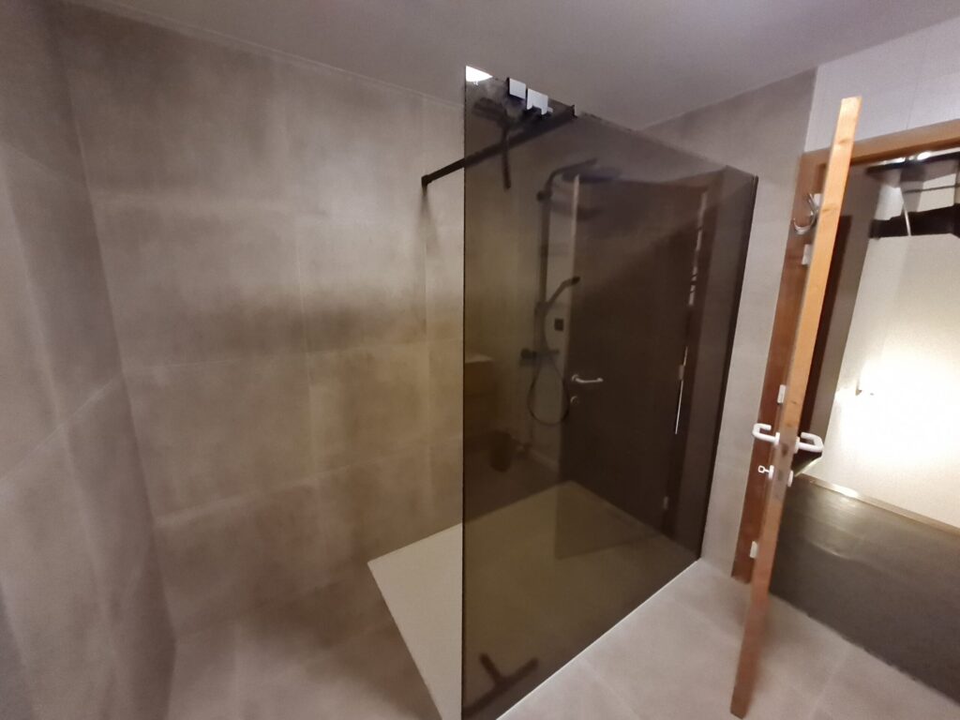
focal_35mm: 13
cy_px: 360
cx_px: 480
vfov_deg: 89.9
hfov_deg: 106.2
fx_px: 361
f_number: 2.2
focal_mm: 1.74
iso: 1250
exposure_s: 1/25
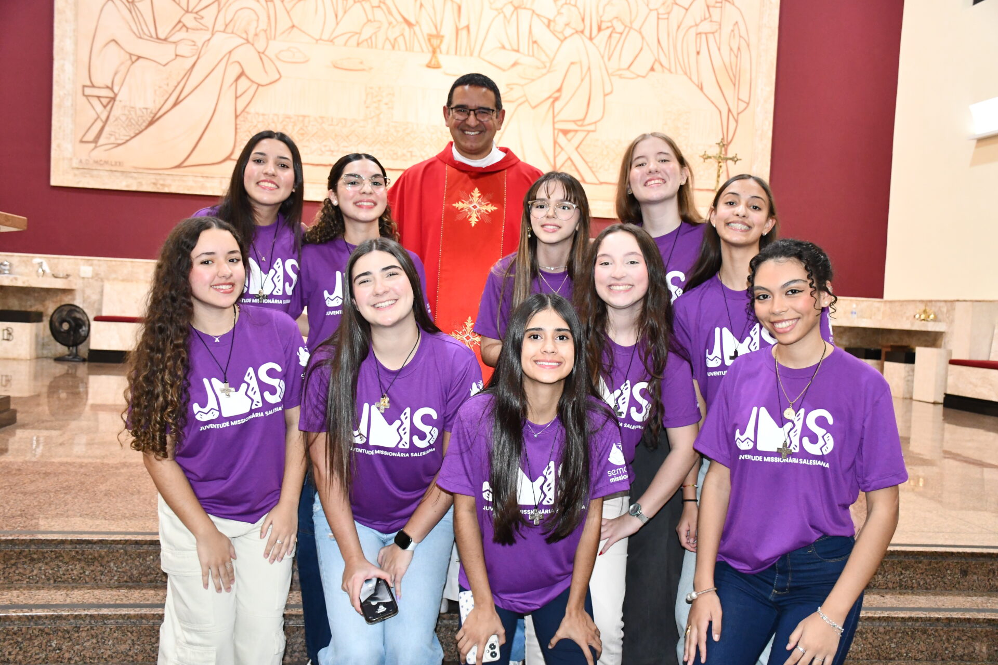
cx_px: 499
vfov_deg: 38.9
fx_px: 942
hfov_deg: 55.8
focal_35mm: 34
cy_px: 332
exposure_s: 1/60
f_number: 3.8
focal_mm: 23
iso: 2800
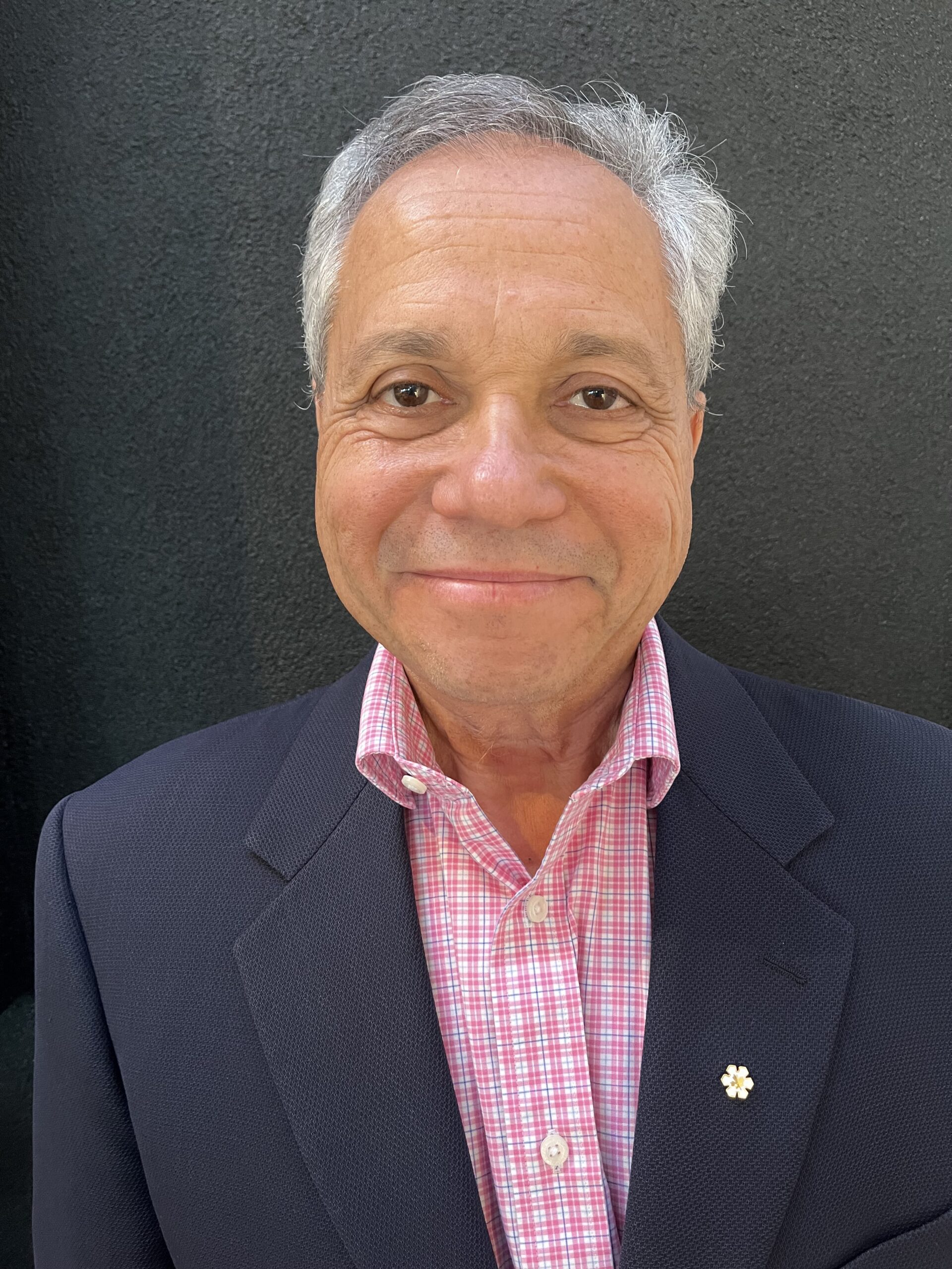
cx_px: 476
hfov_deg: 53.1
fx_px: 953
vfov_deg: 67.3
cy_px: 634
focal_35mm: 26
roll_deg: +2.7
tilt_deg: -10.2
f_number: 1.6
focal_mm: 5.1
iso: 320
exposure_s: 1/60
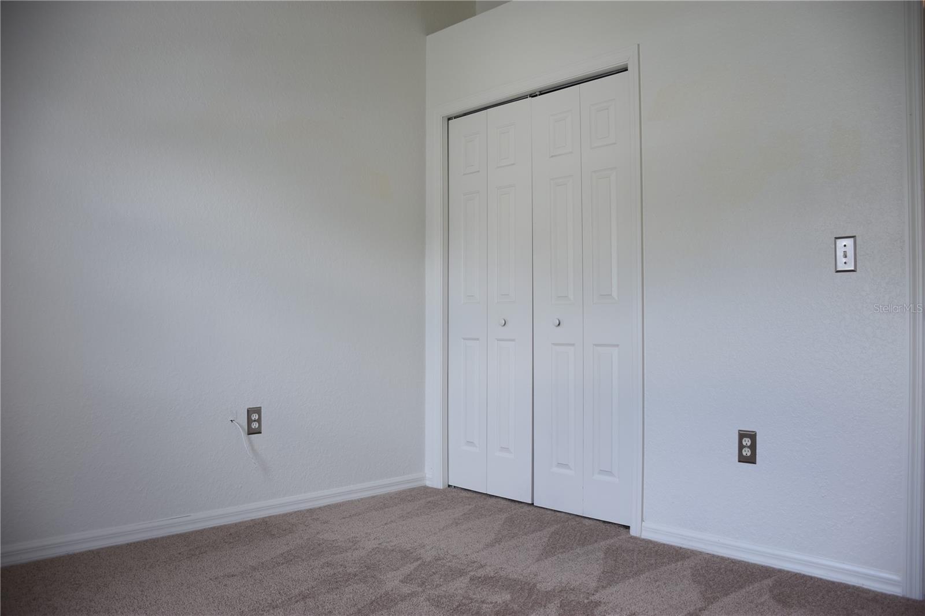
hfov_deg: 67.4
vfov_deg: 47.9
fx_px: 694
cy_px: 308
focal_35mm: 27
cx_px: 462
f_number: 3.5
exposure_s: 1/25
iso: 100
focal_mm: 18
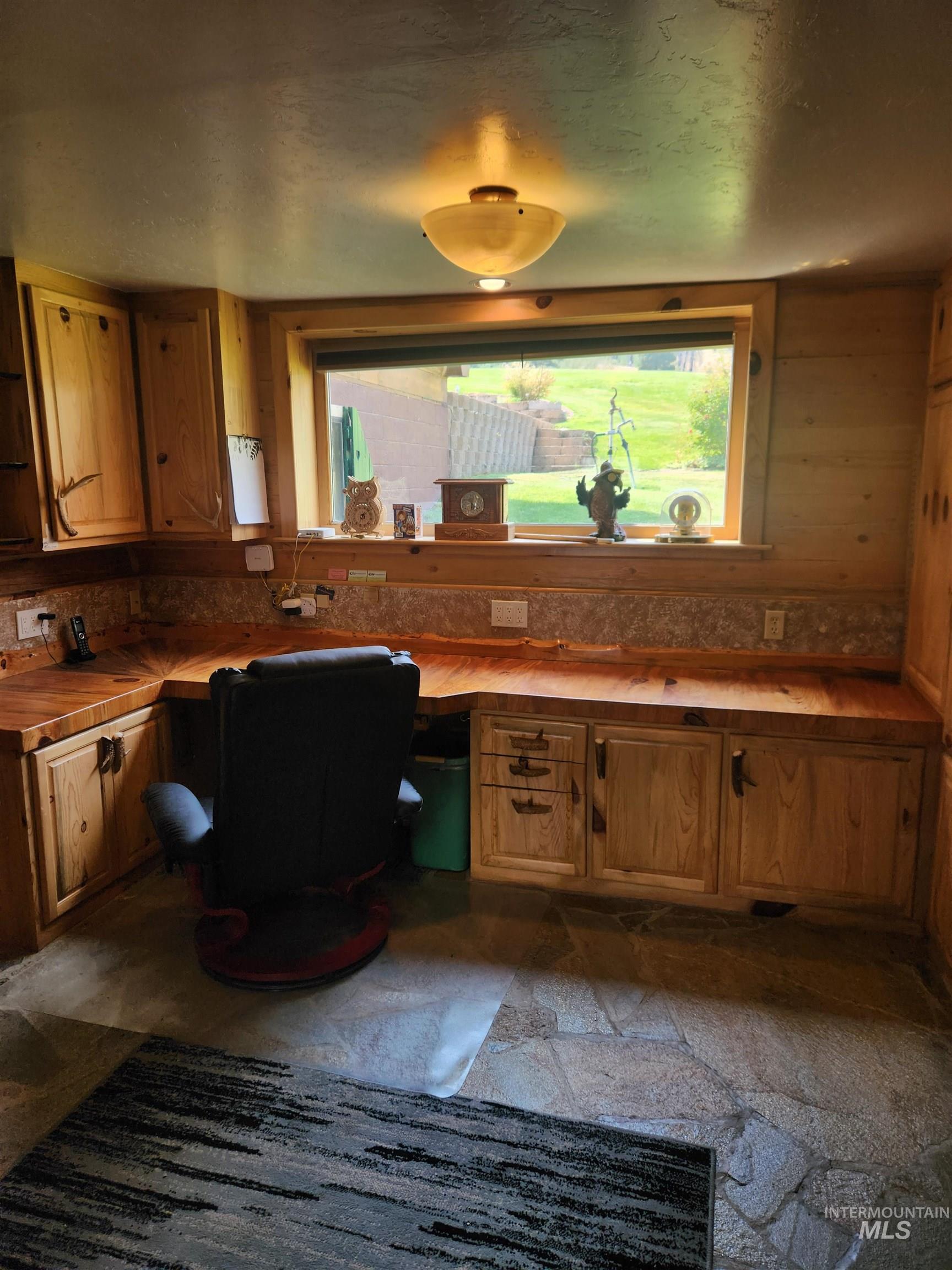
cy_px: 635
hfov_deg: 58.9
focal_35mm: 23
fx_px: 843
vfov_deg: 73.9
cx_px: 476
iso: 50
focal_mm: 5.4
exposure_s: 1/180
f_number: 1.8
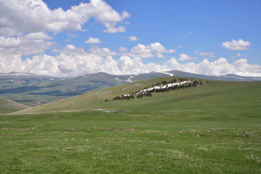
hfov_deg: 39.6
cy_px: 87
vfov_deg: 27.0
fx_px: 363
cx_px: 130
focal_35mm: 50
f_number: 16
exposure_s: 1/125
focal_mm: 50
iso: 160
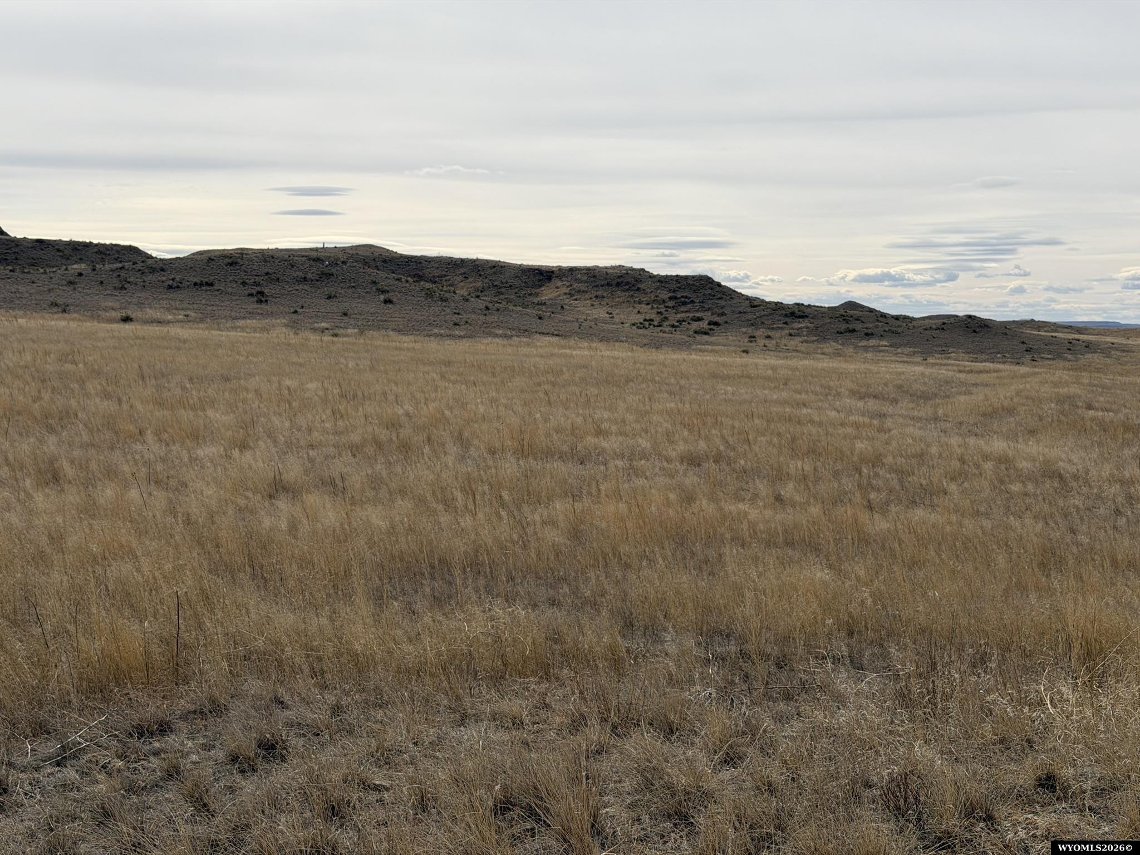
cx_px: 570
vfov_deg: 30.3
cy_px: 428
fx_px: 1581
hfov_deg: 39.7
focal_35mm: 48
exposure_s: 1/9901
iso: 64
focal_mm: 6.76
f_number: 1.78
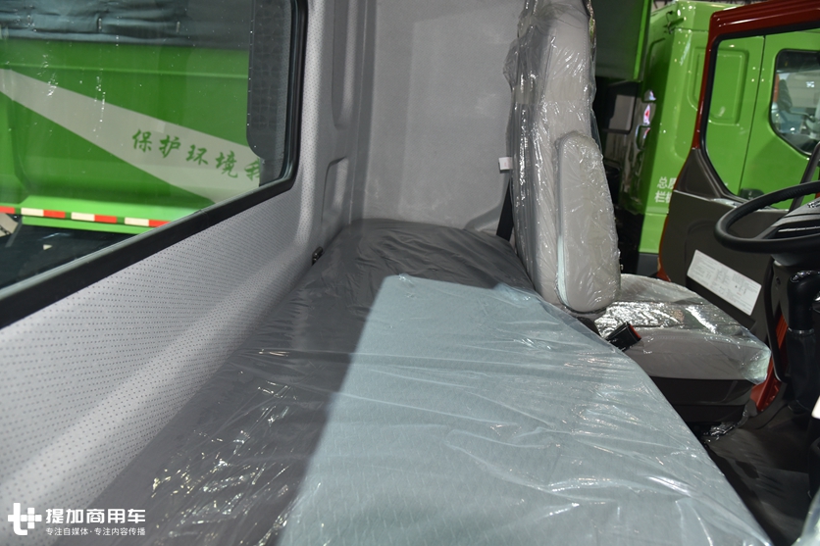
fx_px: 547
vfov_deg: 53.1
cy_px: 273
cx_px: 410
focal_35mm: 24
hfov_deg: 73.8
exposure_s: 1/125
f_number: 5.6
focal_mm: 24
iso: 800
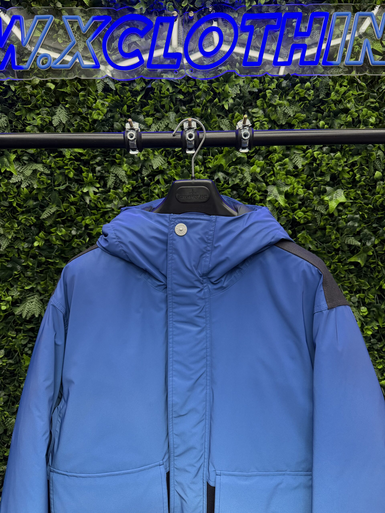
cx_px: 192
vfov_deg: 71.6
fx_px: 356
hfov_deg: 56.8
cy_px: 256
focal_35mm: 24
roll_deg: -0.2
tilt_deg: -8.1
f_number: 1.78
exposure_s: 1/126
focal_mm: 6.76
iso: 250
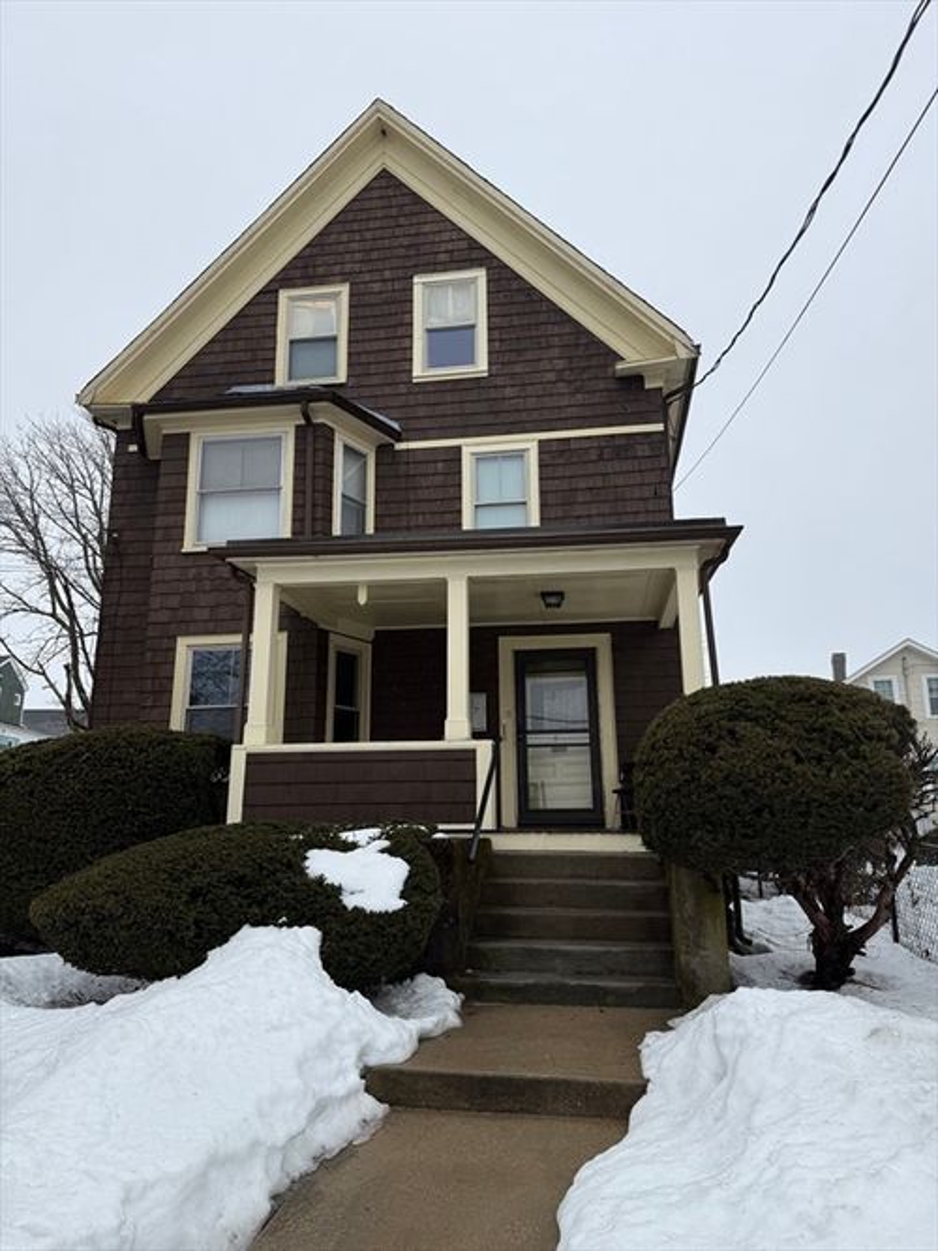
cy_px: 626
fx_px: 867
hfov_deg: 56.8
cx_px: 469
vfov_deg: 71.6
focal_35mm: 24
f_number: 1.78
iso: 80
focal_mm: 6.76
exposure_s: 1/2703
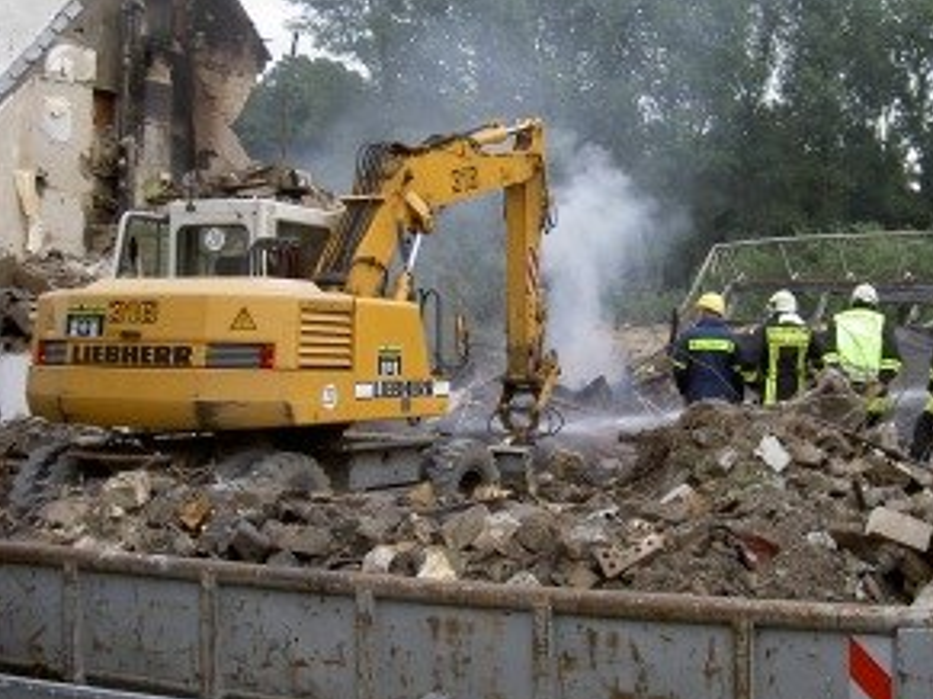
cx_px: 592
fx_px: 1347
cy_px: 273
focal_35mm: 50
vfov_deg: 29.0
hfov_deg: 37.9
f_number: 2.8
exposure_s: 1/244
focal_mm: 8
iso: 100
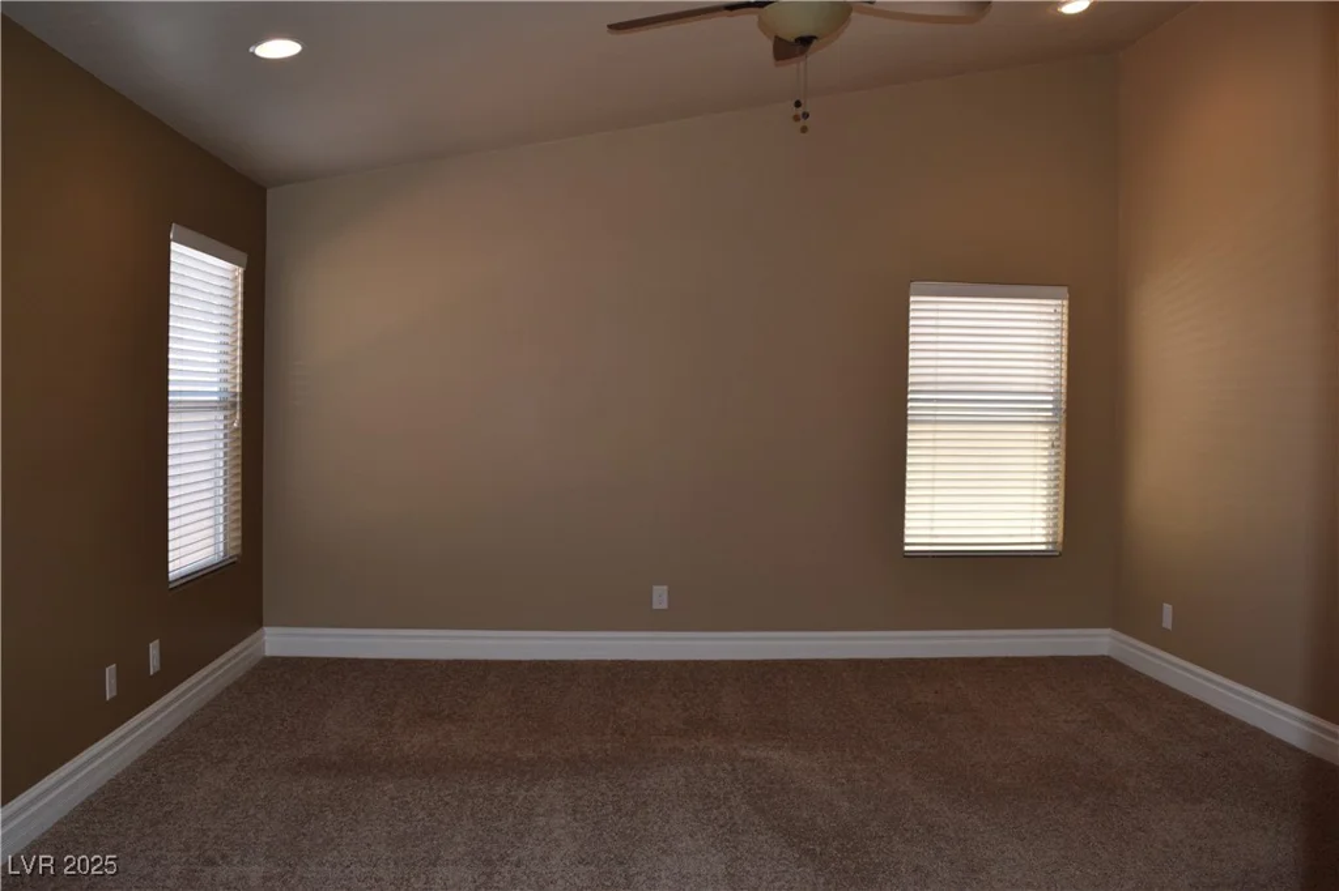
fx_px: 1004
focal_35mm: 27
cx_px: 670
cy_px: 446
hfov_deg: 67.4
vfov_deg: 47.9
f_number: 5.6
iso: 560
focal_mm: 18
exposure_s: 1/125
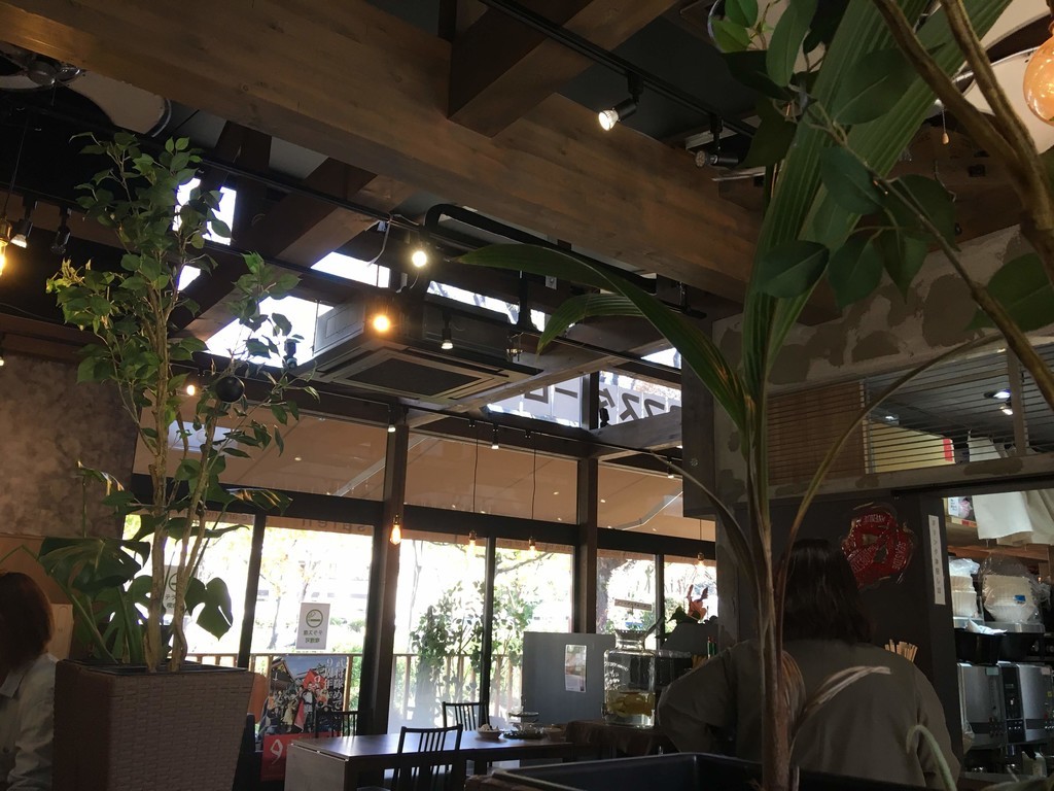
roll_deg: -1.0
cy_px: 396
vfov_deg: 48.2
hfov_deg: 61.7
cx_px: 527
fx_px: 883
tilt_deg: +13.8
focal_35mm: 29
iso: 40
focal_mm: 4.15
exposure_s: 1/30
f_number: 2.2
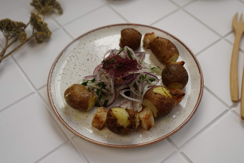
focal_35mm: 42
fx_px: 285
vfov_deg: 31.9
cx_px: 122
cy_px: 82
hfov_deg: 46.4
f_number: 4
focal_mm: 28
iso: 320
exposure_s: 1/400
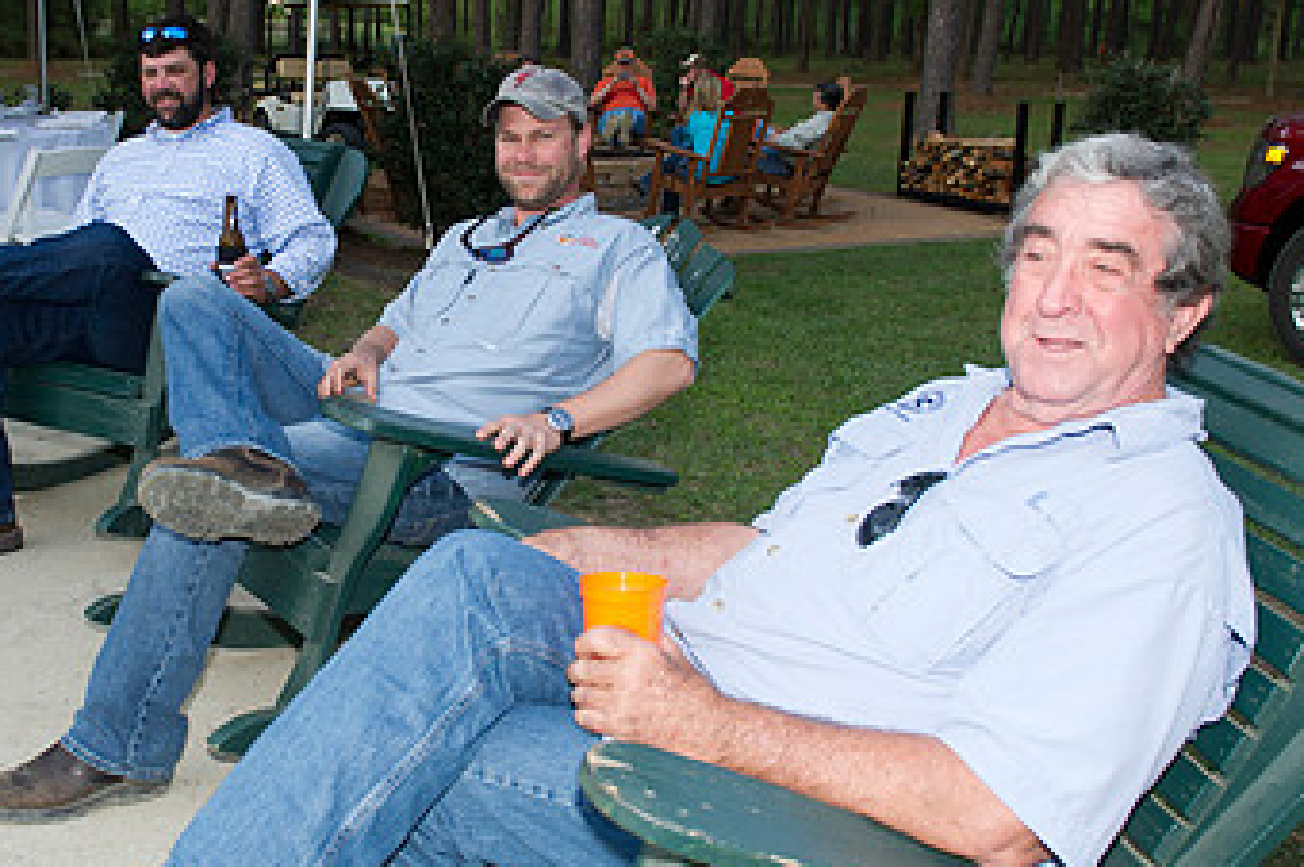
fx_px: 1484
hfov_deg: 46.6
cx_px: 414
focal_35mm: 41
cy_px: 364
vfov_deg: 32.5
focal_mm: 24
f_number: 5
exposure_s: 1/160
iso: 640
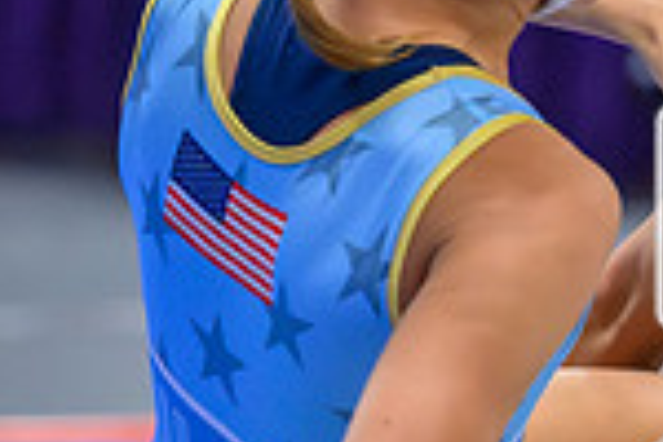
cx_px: 970
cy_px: 235
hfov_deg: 3.1
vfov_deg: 2.1
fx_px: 12320
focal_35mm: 669
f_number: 2.8
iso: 16000
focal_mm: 145
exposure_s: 1/800
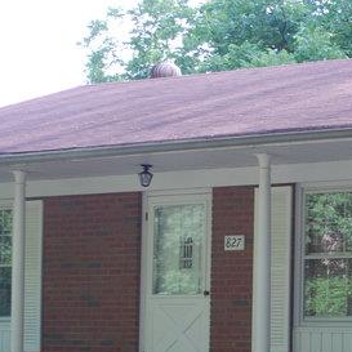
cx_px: 375
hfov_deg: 11.9
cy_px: 324
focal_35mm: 145
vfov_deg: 12.0
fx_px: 1668
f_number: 4.8
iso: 200
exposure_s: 1/60
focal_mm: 32
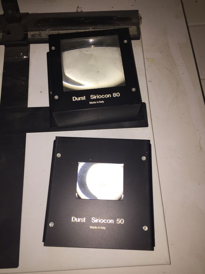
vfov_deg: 61.7
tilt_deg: -71.5
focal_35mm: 29
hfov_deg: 48.2
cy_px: 137
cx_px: 102
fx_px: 229
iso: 32
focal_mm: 4.15
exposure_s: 1/85
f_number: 2.2
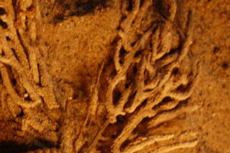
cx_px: -5
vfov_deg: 10.7
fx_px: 811
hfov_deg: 15.8
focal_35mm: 127
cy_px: 157
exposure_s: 1/60
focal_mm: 30
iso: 250
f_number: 8
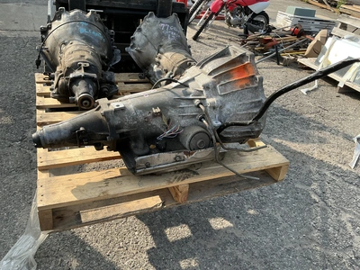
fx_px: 291
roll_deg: -10.1
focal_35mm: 28
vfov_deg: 49.7
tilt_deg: -32.1
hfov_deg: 63.4
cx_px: 180
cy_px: 135
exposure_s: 1/529
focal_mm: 3
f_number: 1.8
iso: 25
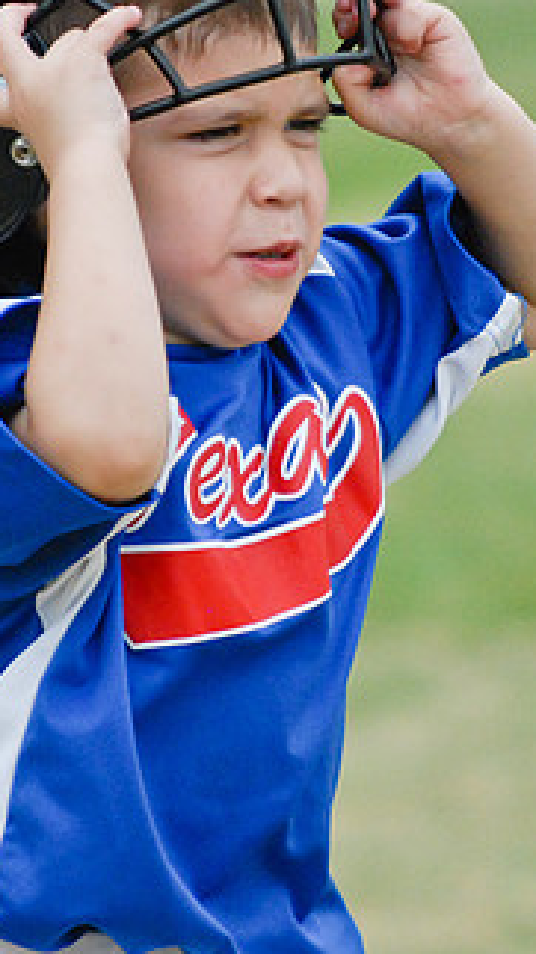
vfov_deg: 4.9
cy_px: 394
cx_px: 197
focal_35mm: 439
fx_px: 11098
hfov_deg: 2.8
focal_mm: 200
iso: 1000
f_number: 2.8
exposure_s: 1/2000
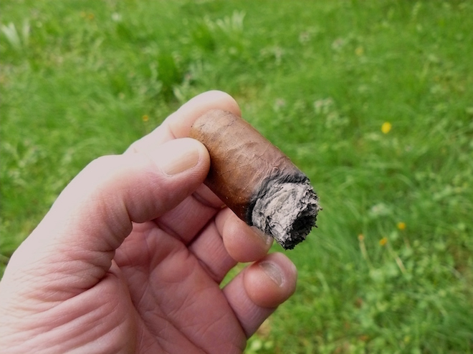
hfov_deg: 51.4
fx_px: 492
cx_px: 236
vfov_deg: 39.7
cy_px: 177
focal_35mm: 36
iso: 400
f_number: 3.2
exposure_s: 1/200
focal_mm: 6
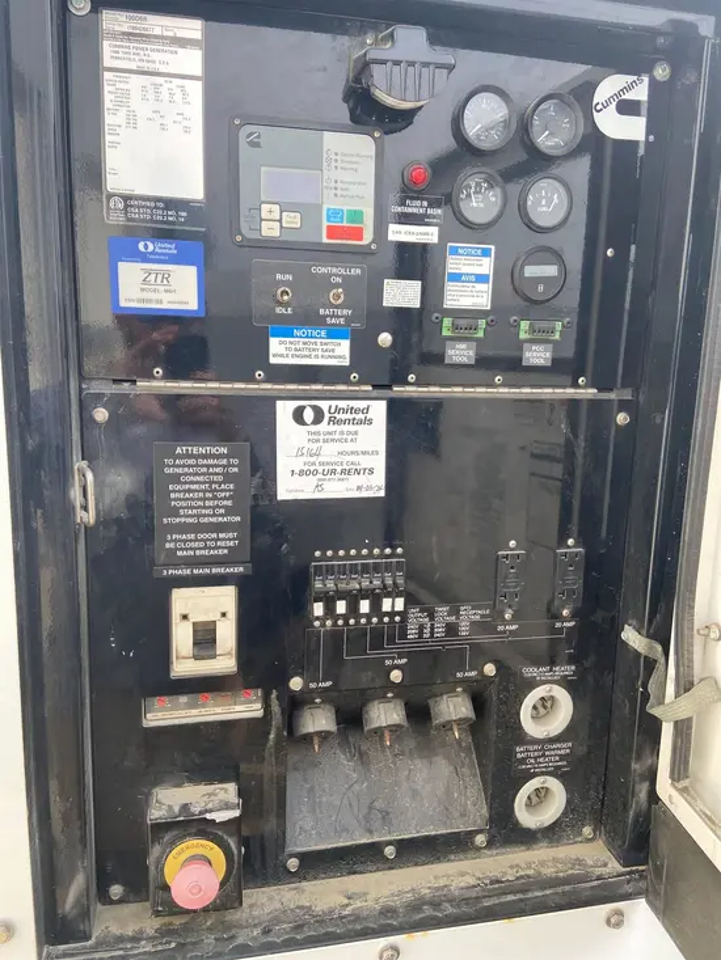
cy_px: 480
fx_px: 722
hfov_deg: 53.1
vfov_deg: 67.3
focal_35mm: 26
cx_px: 360
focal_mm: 4.25
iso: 32
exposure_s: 1/549
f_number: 1.8
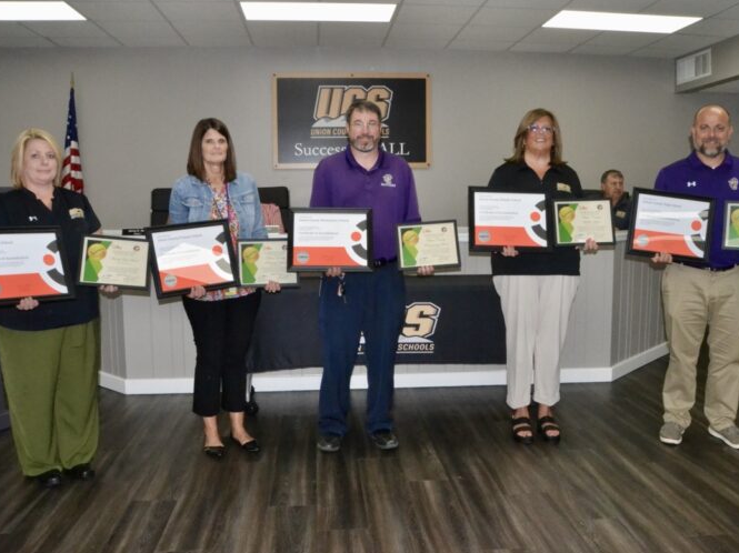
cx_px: 381
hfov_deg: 60.0
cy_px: 276
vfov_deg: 46.8
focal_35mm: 30
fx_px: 640
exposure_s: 1/60
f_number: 20
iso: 3200
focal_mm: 18
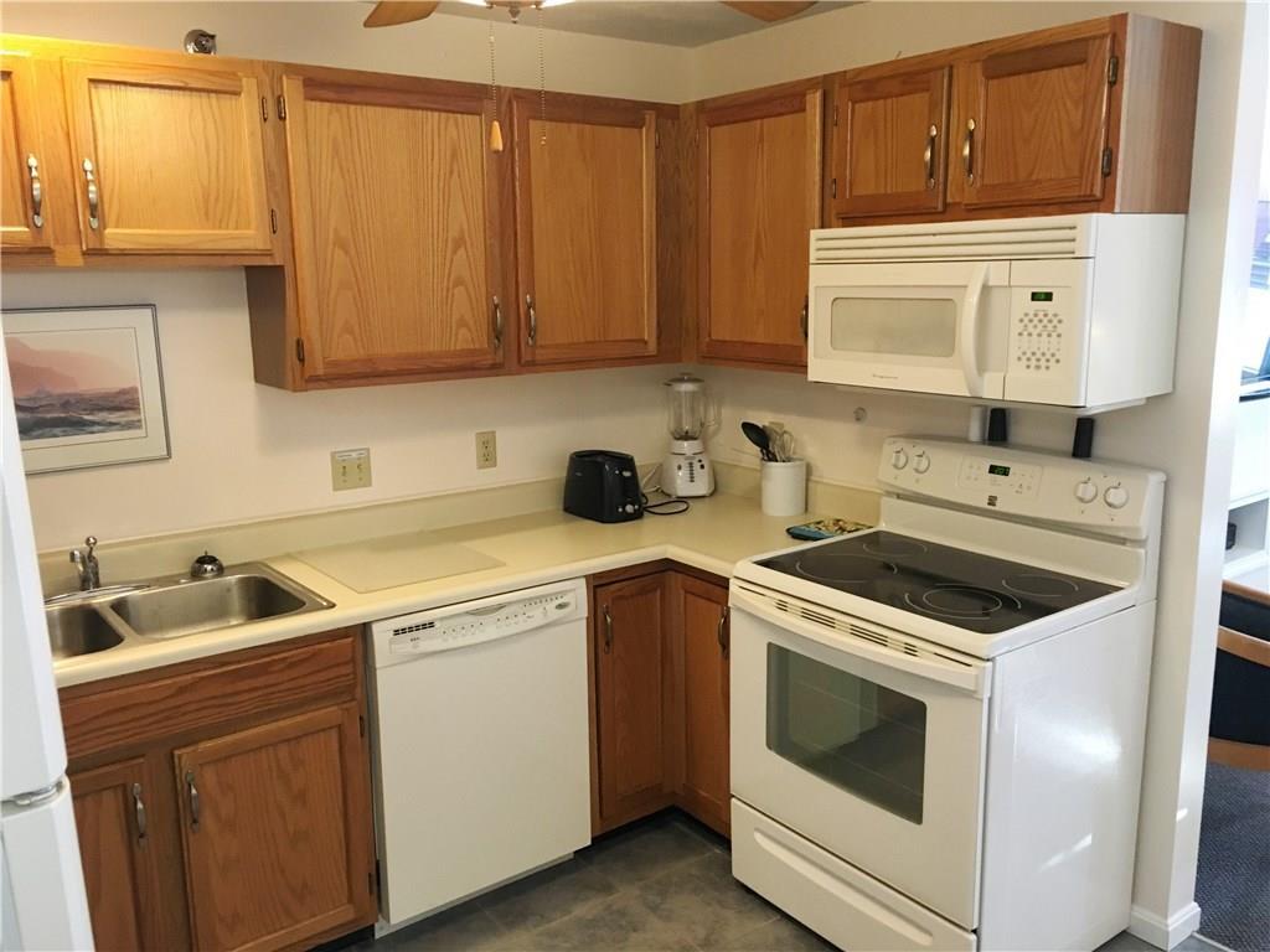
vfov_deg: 48.2
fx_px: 1064
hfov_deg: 61.7
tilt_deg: -12.2
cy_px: 476
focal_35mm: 29
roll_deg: +0.9
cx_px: 635
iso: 160
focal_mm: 4.15
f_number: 2.2
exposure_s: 1/30
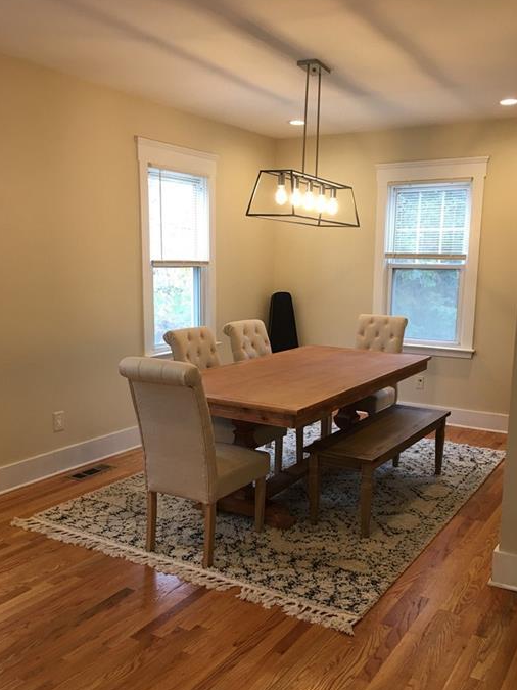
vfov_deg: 55.2
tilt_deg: -8.9
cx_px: 273
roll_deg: -0.5
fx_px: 657
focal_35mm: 33
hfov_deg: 42.9
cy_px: 385
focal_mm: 4.15
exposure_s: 1/15
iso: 25
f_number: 2.2
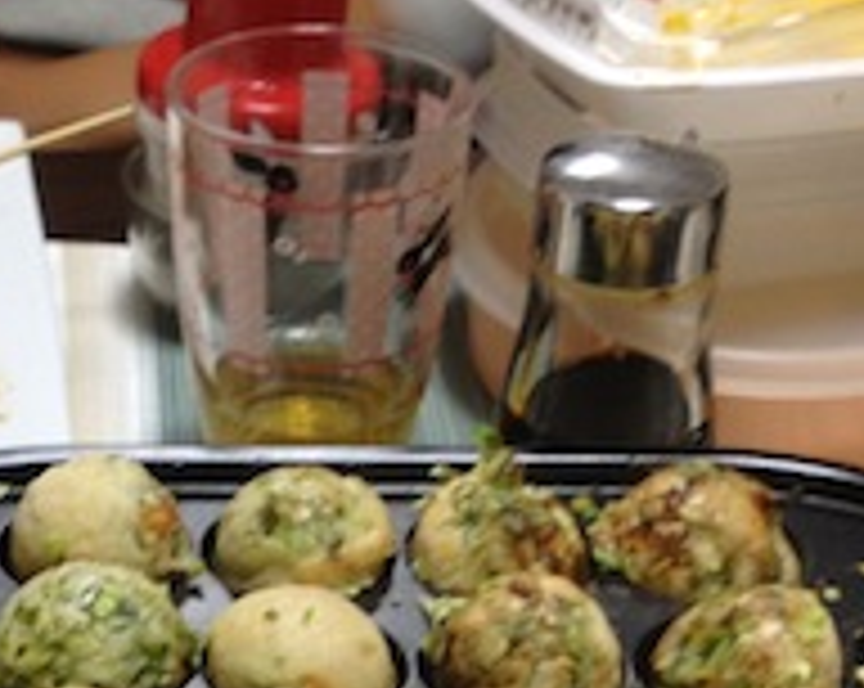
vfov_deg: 13.2
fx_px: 2911
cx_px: 234
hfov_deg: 16.8
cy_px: 778
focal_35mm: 114
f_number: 2.4
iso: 50
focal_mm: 4.28
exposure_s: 1/20
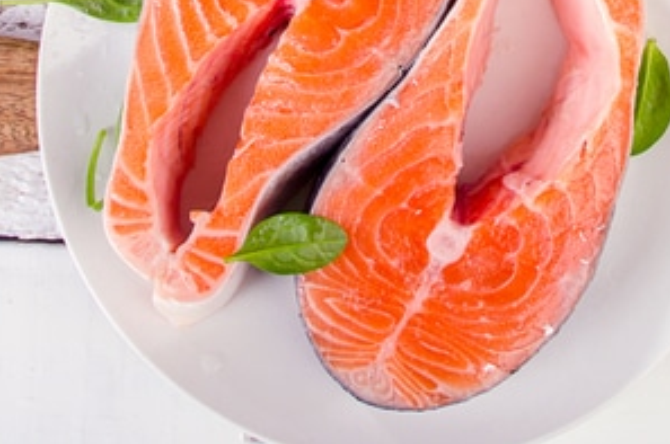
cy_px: -300
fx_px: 1877
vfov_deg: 12.6
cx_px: 511
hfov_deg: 20.1
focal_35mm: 101
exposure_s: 1/200
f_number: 9
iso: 100
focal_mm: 20
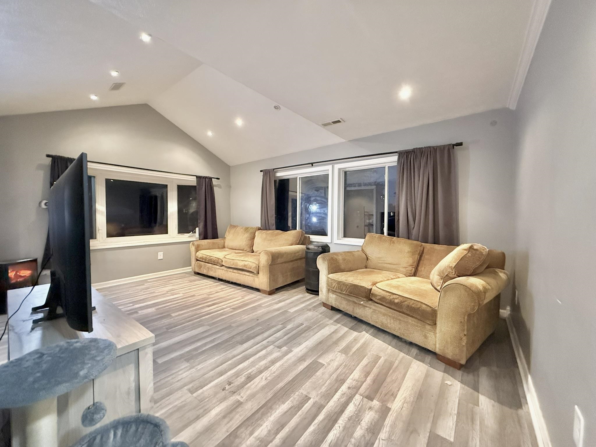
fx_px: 241
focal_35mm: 14
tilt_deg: -1.2
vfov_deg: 85.7
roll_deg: +0.2
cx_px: 298
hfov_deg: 102.1
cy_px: 224
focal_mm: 2.22
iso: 1250
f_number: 2.2
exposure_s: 1/60
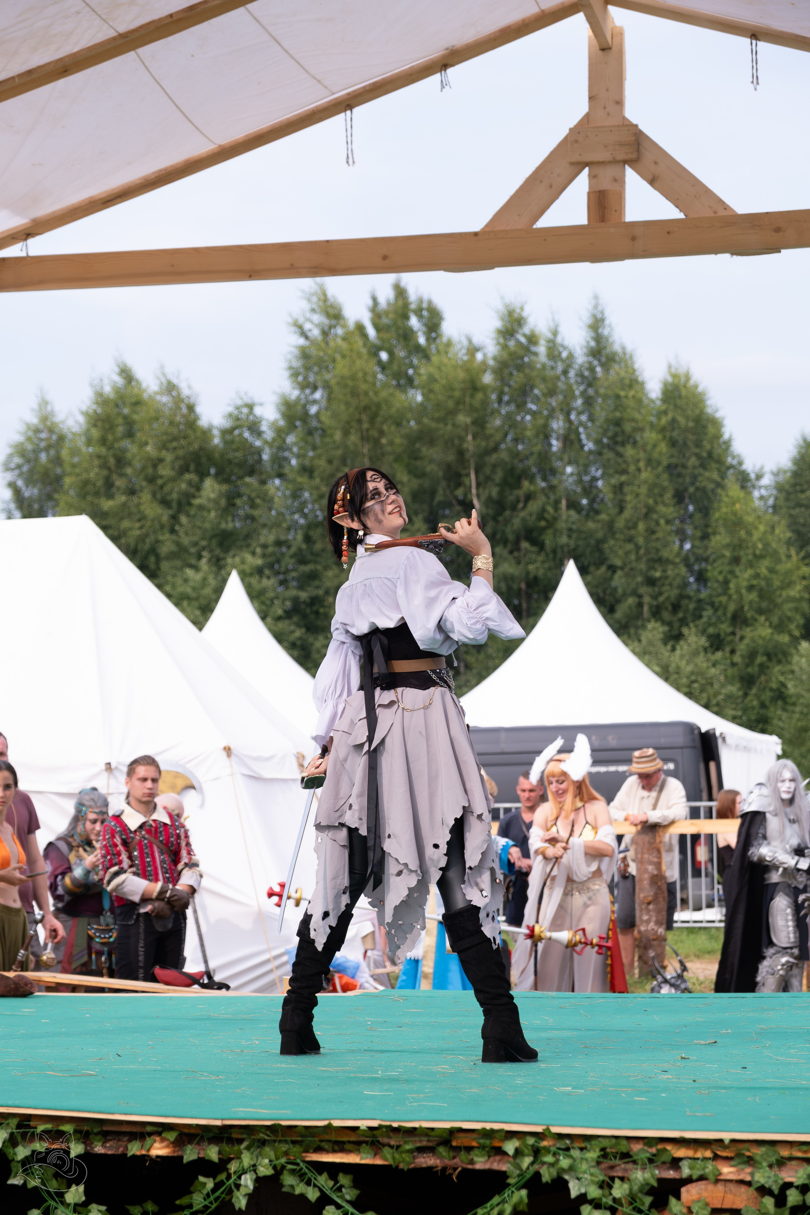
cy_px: 608
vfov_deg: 24.5
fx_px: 2801
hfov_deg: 16.5
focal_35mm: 83
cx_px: 405
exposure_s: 1/1250
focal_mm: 55
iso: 320
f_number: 4
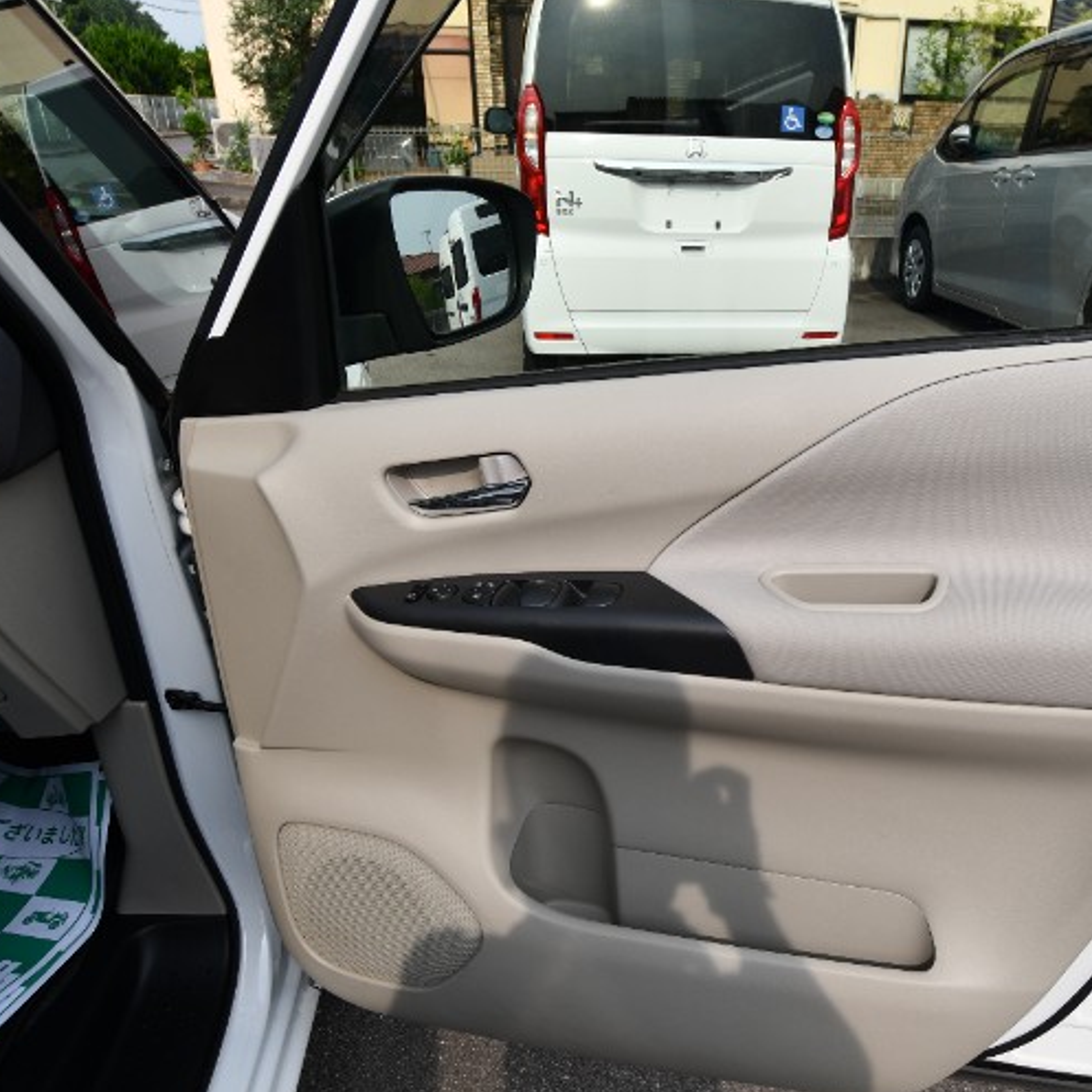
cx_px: 705
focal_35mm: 26
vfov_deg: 60.9
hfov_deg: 59.9
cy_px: 577
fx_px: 928
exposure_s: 1/250
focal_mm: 13
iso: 100
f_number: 8
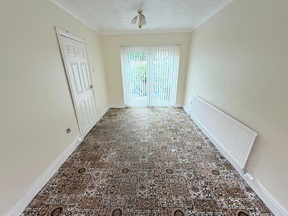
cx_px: 144
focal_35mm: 14
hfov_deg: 102.1
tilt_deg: -19.1
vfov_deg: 85.7
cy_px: 108
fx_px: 116
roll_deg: +0.8
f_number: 2.2
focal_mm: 2.22
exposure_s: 1/121
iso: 125
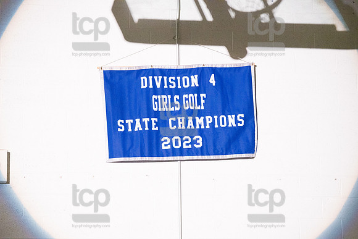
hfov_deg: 12.4
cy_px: 120
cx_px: 179
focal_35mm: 165
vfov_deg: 8.3
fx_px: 1641
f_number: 5
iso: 8000
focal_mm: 165
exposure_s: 1/320
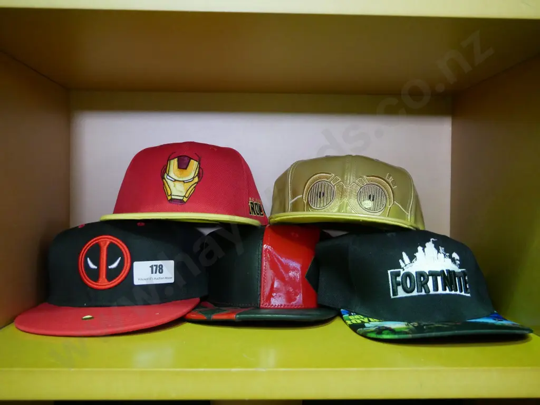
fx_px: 562
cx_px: 270
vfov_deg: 39.7
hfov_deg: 51.4
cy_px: 202
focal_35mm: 36
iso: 3200
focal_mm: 18
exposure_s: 1/60
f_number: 3.9
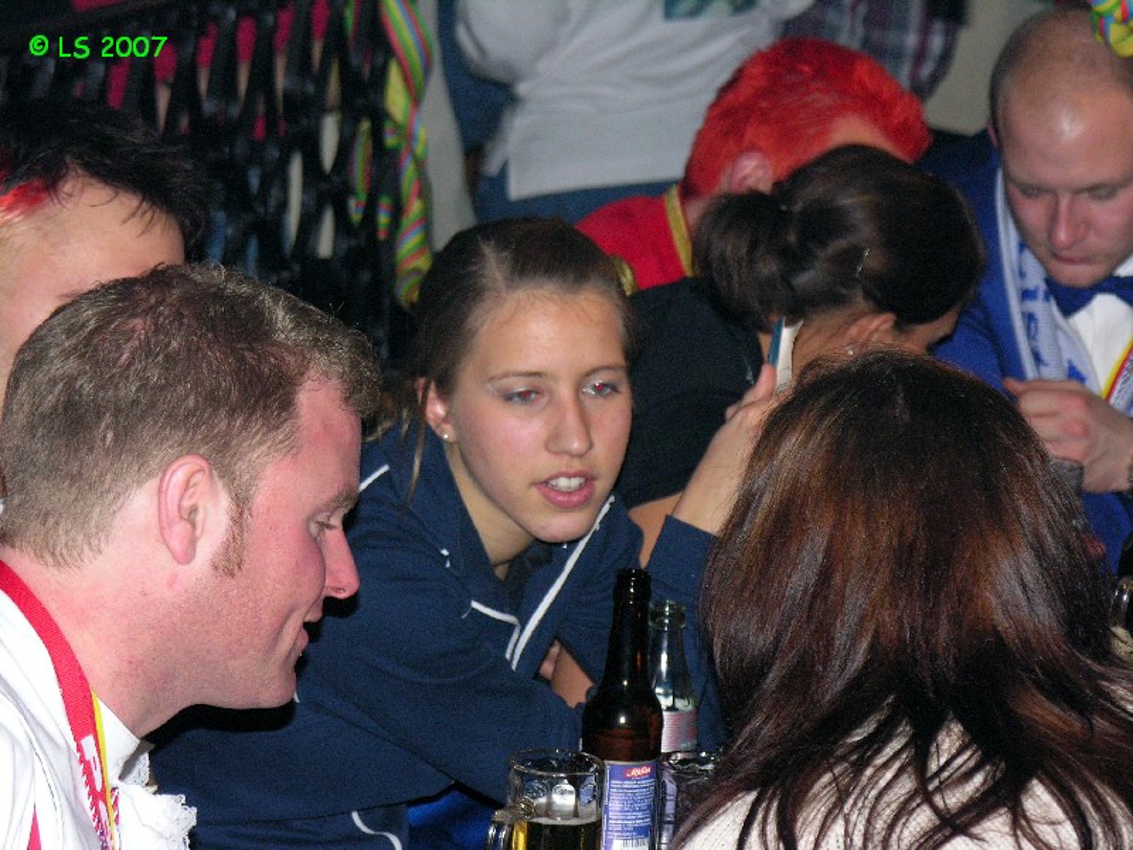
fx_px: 5139
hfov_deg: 12.6
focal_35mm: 157
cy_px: 425
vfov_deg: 9.5
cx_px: 566
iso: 199
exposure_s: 1/120
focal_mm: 40
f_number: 3.9
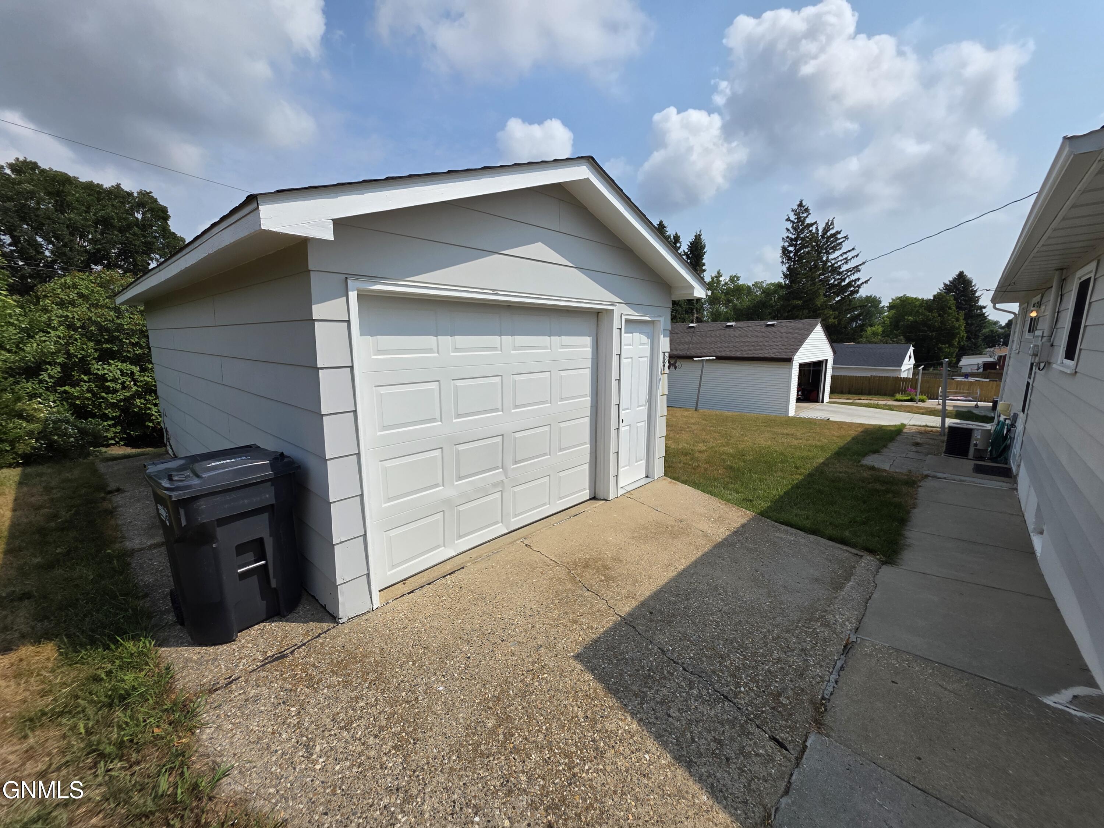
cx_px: 552
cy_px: 414
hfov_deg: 106.2
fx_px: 415
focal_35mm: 13
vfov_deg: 89.9
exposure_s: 1/3667
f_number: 1.9
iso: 40
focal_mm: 2.2
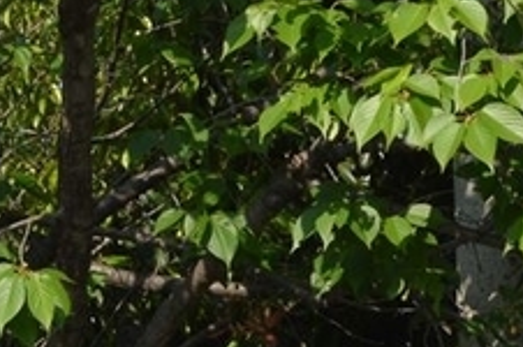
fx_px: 2539
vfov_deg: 7.7
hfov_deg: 11.6
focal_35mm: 175
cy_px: 423
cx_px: -74
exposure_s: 1/320
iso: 400
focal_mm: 22
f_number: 9
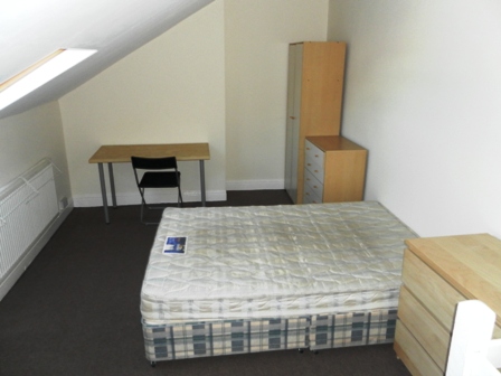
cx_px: 250
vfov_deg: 49.7
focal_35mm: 28
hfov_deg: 63.4
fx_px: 405
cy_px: 188
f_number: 3.2
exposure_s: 1/50
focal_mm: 4.9
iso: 200
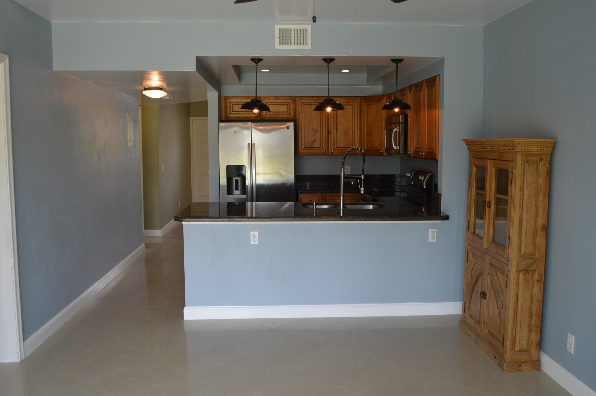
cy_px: 198
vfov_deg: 39.9
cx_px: 298
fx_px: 546
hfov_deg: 57.3
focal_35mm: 33
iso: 400
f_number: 4.5
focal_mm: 22
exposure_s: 1/80
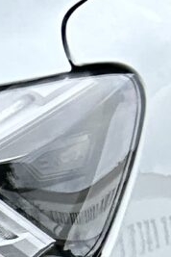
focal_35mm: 259
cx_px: -859
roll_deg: -0.9
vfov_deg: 7.6
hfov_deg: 4.2
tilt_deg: -12.1
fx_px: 1845
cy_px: 535
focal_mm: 5.7
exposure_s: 1/3356
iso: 50
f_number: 1.5
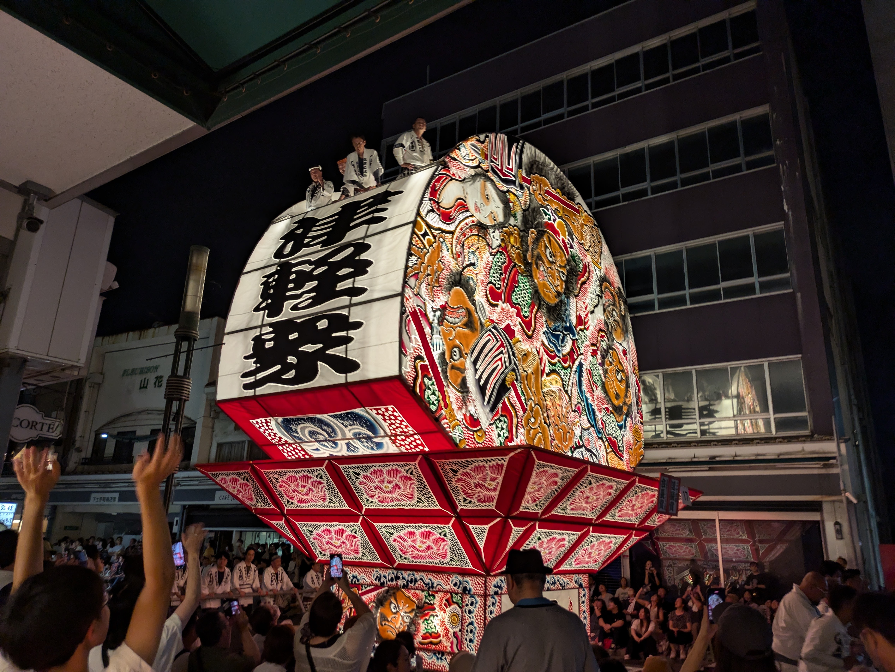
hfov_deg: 69.4
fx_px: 647
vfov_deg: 54.9
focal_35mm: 25
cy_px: 336
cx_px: 448
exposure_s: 1/30
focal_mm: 5.43
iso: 138
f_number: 1.89
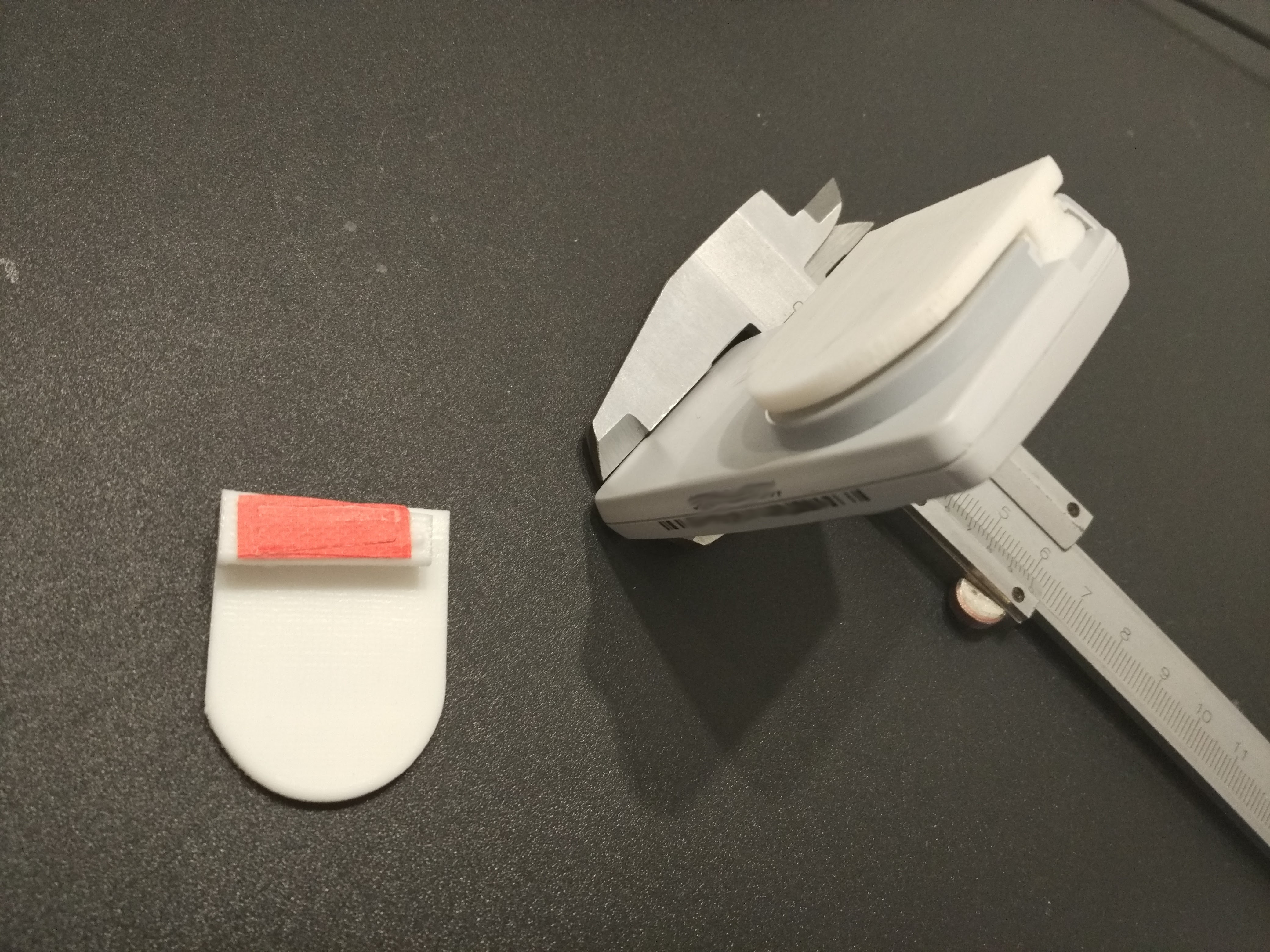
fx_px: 1101
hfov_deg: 60.0
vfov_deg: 46.8
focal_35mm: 30
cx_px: 635
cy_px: 476
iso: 399
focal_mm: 4.12
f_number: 2
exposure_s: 1/33
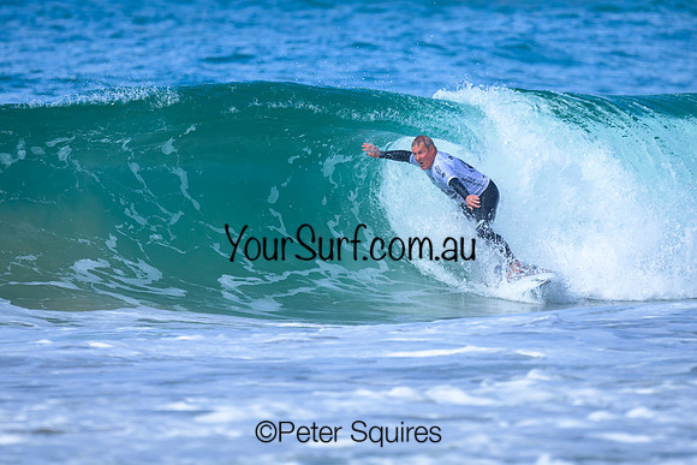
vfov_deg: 1.3
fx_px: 21298
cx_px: 349
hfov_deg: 1.9
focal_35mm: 1100
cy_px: 166
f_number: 6.3
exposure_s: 1/2000
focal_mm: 800
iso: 360
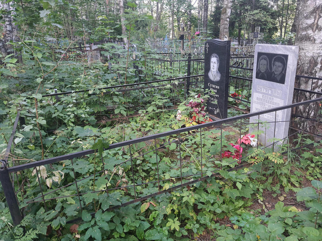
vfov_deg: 53.1
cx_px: 161
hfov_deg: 67.3
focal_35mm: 26
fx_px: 242
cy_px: 120
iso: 100
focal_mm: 4.32
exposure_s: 1/100
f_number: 1.7
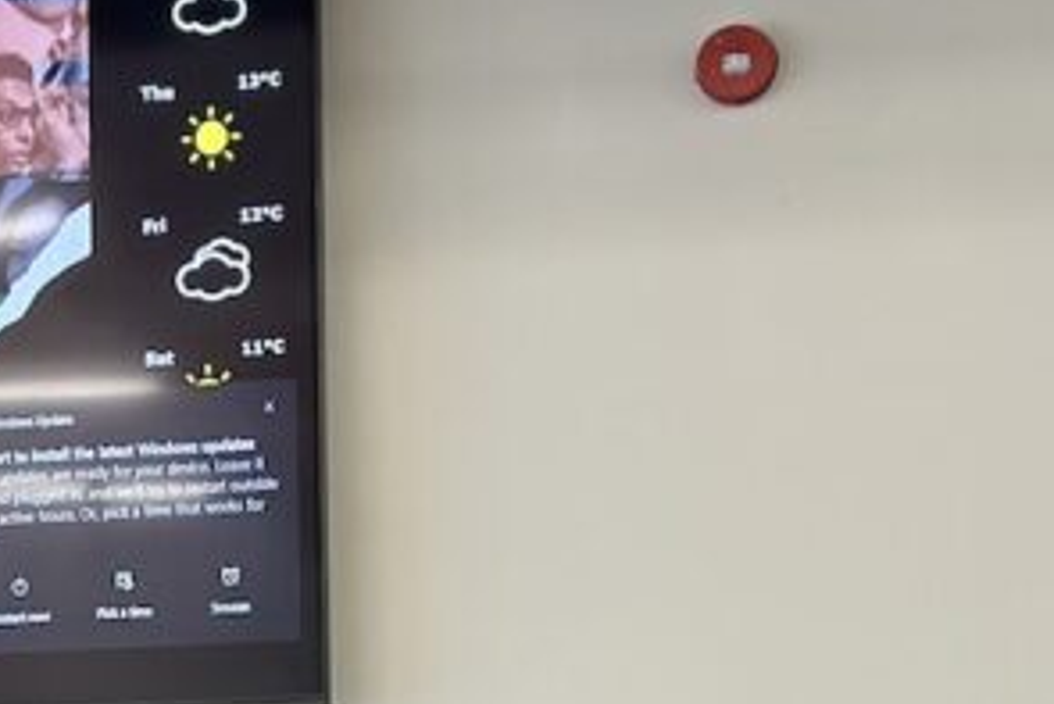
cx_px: -540
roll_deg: +1.0
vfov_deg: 7.8
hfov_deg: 11.4
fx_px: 5067
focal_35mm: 173
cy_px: 1122
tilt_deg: -0.3
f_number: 1.78
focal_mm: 6.86
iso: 100
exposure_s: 1/60
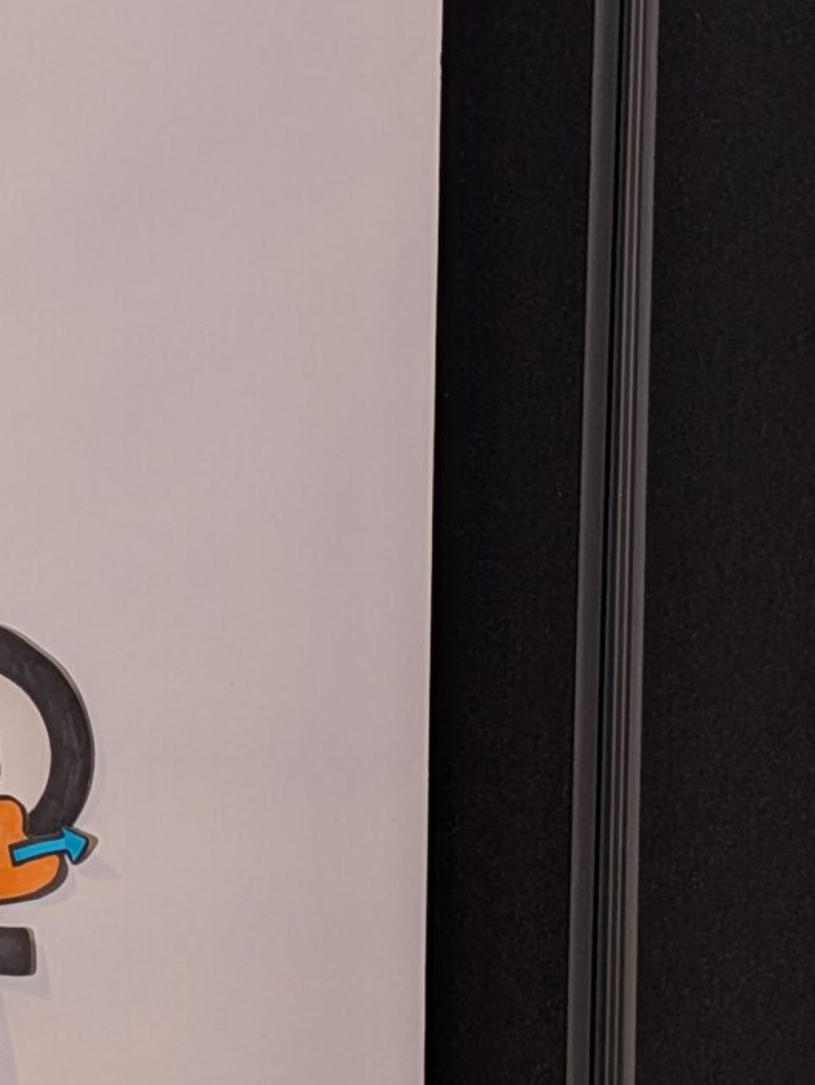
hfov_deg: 15.5
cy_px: 546
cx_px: -244
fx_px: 2854
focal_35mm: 91
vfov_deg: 21.5
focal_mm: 5.43
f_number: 1.89
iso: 85
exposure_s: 1/25
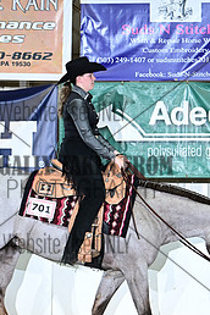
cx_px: 67
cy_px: 175
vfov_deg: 7.1
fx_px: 2555
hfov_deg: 4.7
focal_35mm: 292
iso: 640
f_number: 3.2
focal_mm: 130
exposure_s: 1/203
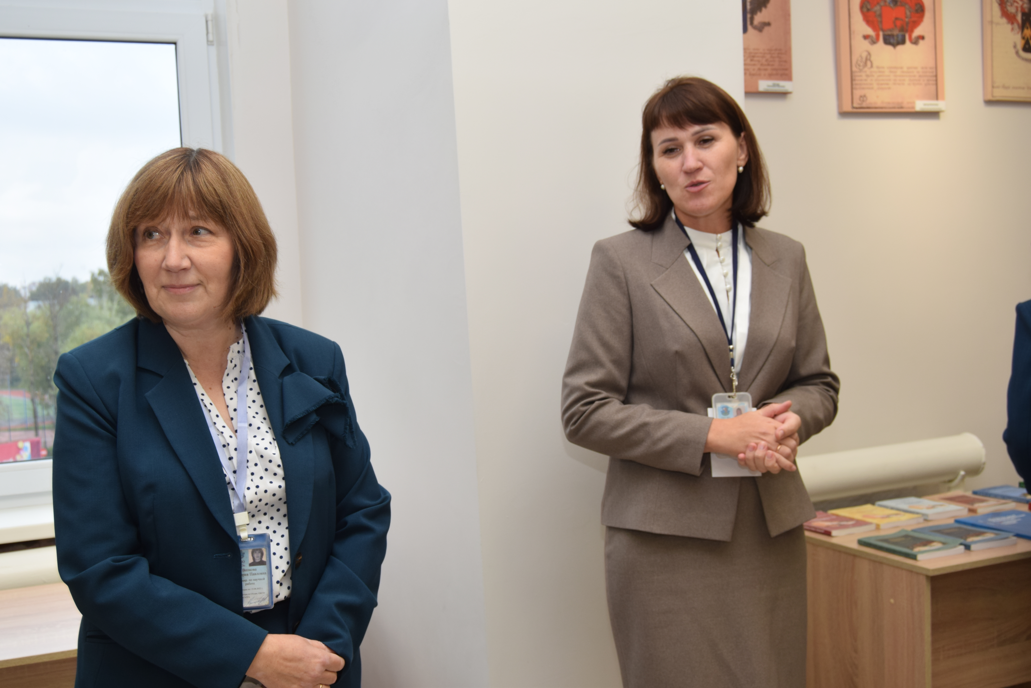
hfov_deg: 46.4
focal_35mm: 42
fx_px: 1203
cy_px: 344
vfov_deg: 31.9
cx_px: 516
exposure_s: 1/125
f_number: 5.6
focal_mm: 28
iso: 250
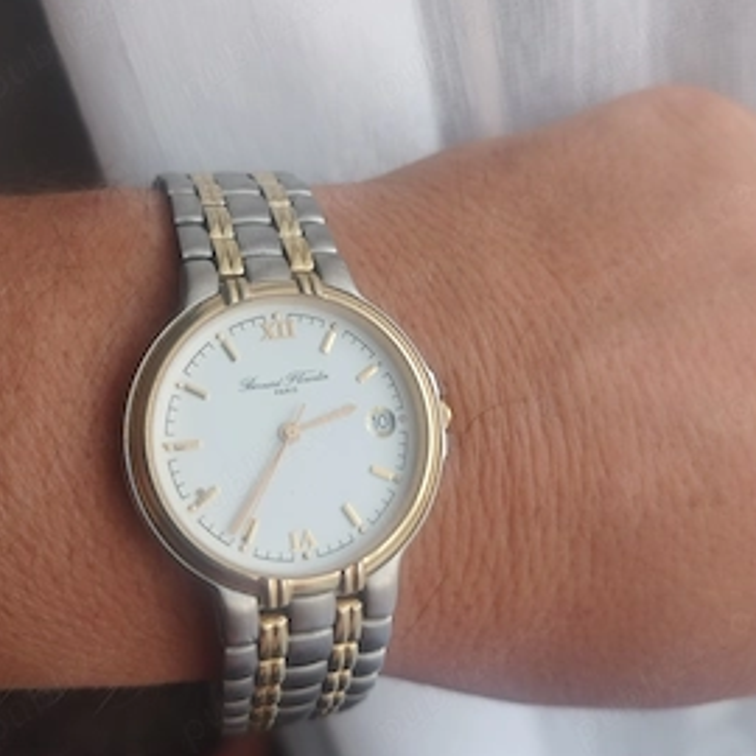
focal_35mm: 34
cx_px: 367
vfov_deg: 48.1
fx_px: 840
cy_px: 294
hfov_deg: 48.4
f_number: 1.8
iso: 475
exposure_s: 1/100
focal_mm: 6.24
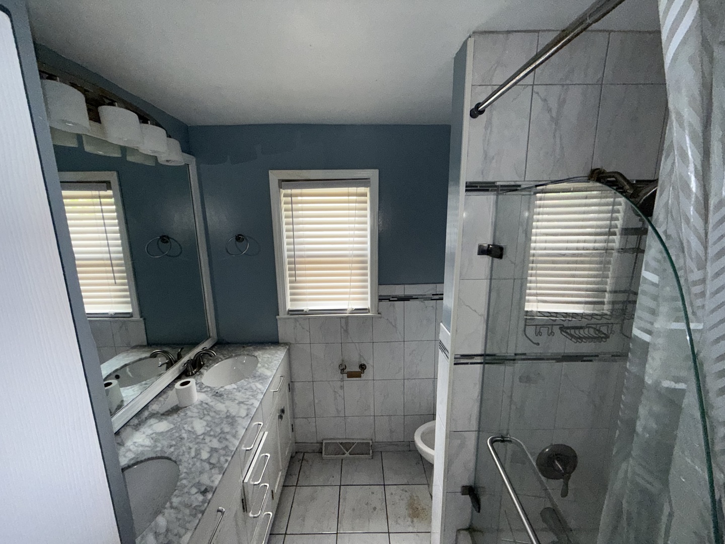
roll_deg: +0.5
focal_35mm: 14
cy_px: 272
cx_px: 362
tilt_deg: -10.6
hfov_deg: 102.1
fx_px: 293
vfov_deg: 85.7
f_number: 2.2
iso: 125
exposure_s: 1/121
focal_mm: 2.22
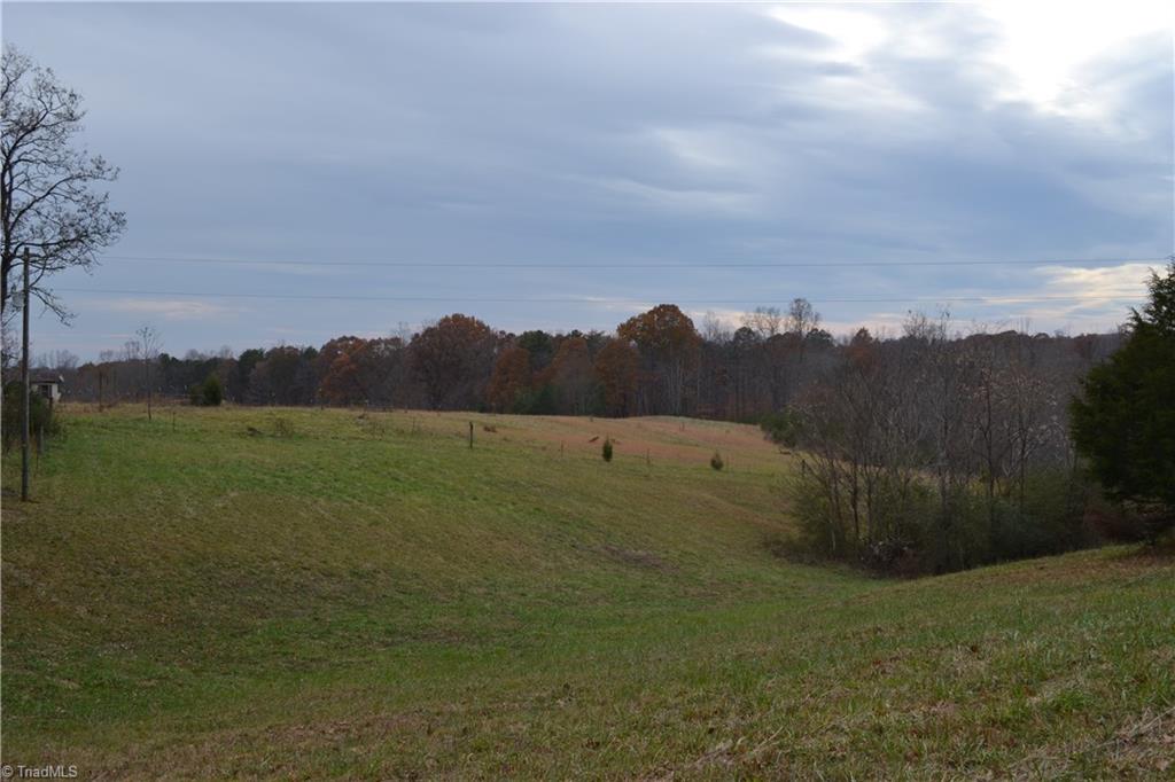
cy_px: 391
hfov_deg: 53.1
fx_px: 1175
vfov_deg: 36.8
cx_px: 588
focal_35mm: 36
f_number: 7.1
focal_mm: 24
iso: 100
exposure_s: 1/200
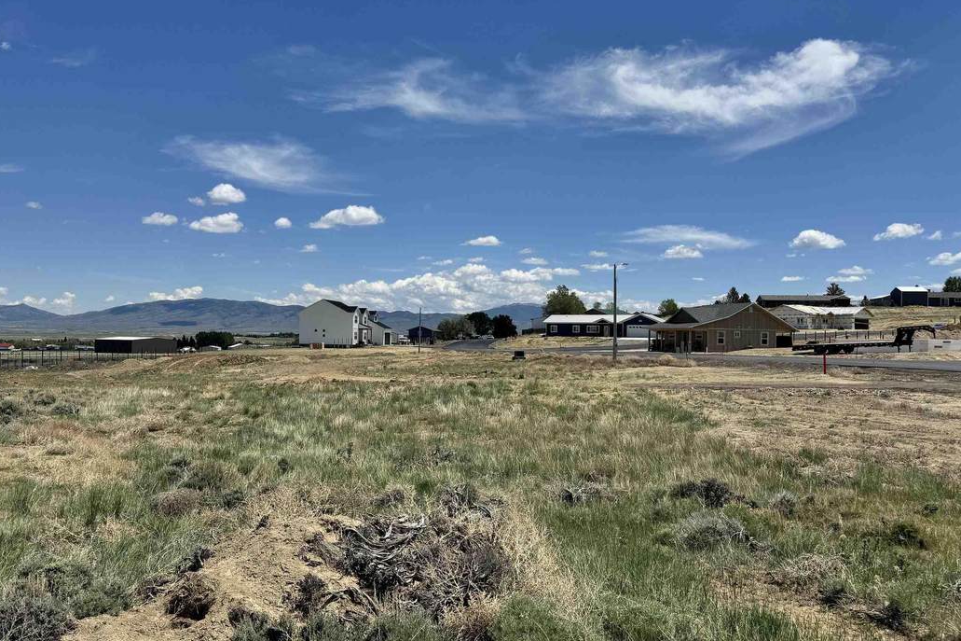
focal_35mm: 31
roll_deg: -1.8
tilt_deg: +0.7
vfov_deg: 42.3
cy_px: 343
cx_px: 426
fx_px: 827
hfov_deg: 60.1
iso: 80
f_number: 1.78
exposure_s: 1/7937
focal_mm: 6.76
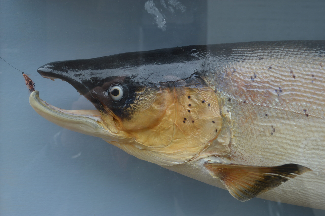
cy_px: 108
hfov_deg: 57.3
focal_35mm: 33
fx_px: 298
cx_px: 162
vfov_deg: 39.9
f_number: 7.1
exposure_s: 1/160
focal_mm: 22
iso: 100
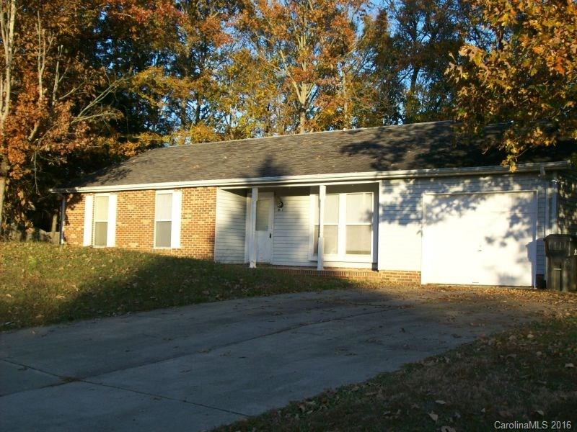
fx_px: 750
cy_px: 216
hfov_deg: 42.1
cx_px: 288
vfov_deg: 32.2
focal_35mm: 45
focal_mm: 7.6
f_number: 3
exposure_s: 1/396
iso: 80
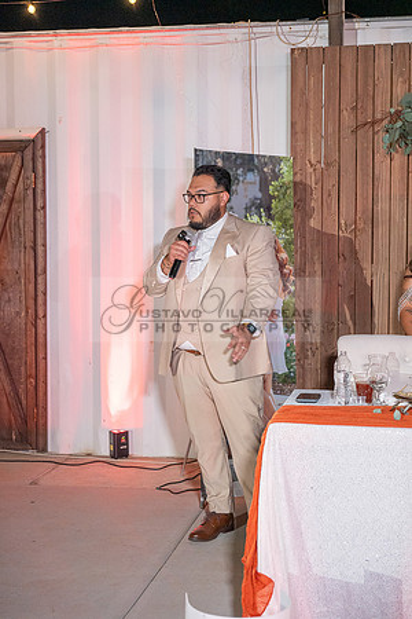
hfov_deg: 23.0
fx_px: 1013
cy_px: 310
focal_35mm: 59
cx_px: 206
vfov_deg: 33.9
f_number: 4
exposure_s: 1/160
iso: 3200
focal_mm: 59
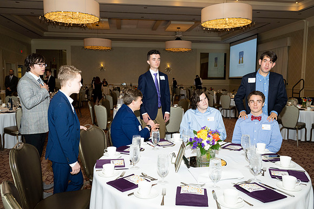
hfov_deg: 61.1
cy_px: 104
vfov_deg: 43.0
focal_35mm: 30
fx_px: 266
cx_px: 157
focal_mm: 30.5
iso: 1000
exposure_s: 1/125
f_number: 5.6
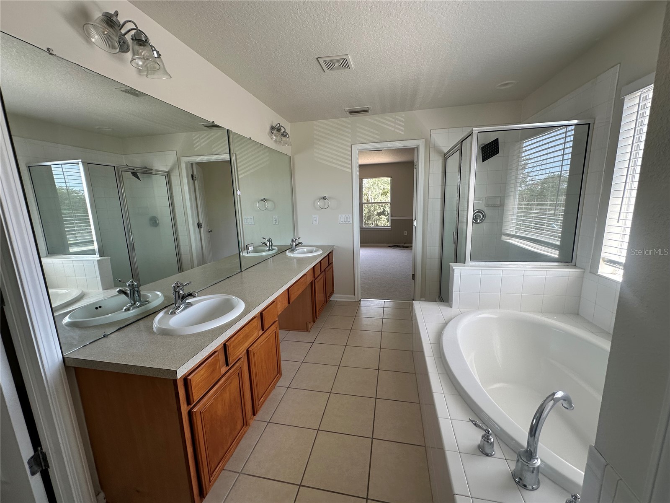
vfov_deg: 85.7
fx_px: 271
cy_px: 252
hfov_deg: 102.1
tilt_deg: -11.1
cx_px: 335
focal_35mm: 14
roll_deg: +1.3
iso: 40
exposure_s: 1/99
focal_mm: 2.22
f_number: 2.2
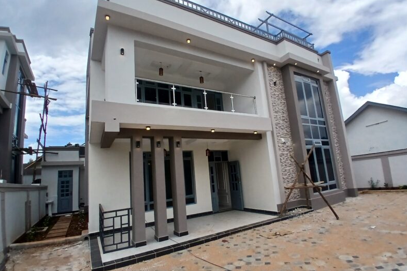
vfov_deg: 67.4
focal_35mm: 18
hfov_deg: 90.0
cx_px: 206
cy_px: 138
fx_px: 203
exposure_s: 1/1362
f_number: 2.2
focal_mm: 1.4
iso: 50
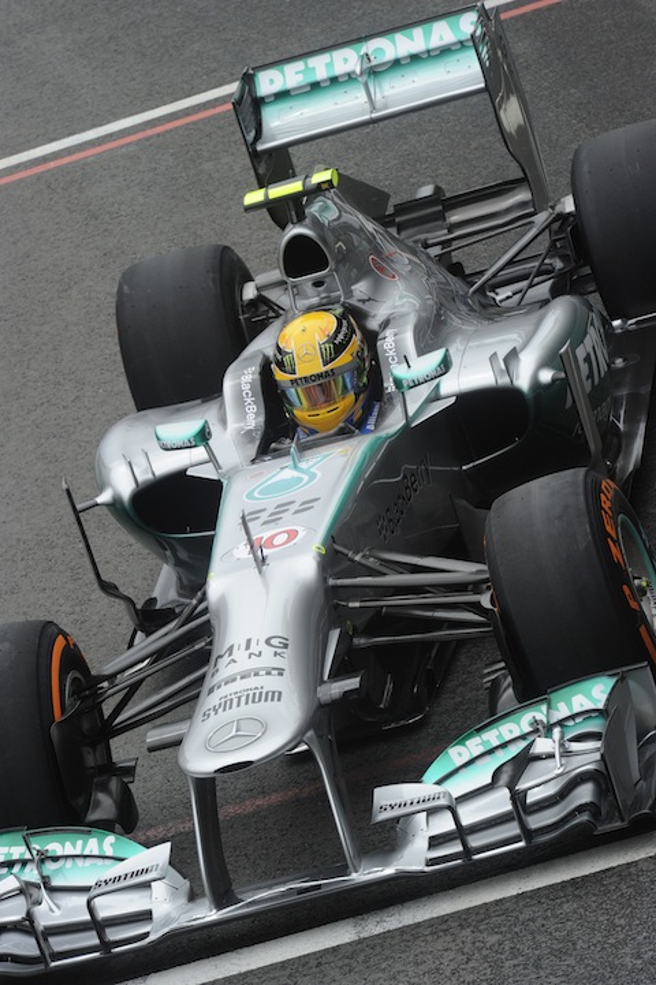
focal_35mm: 240
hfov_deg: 5.7
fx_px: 6566
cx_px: 328
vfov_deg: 8.6
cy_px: 492
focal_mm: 240
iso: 1600
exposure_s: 1/800
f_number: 14
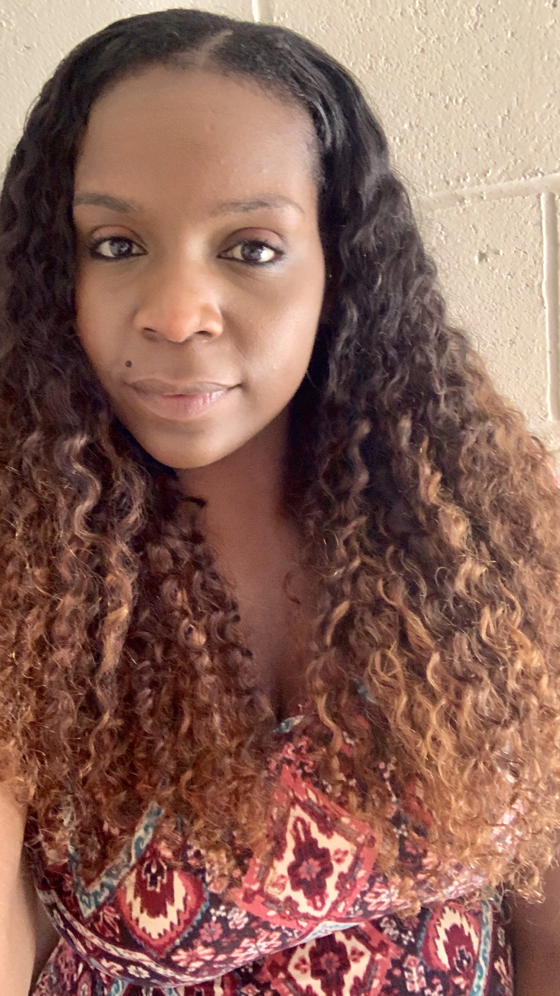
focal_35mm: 35
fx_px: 924
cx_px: 237
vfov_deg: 56.6
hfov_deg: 33.7
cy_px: 499
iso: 200
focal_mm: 2.87
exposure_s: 1/40
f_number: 2.2
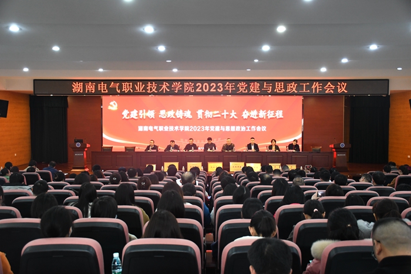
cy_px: 137
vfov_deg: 33.4
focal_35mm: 40
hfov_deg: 48.4
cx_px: 206
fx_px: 457
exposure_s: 1/80
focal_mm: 27
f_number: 4
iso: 1600
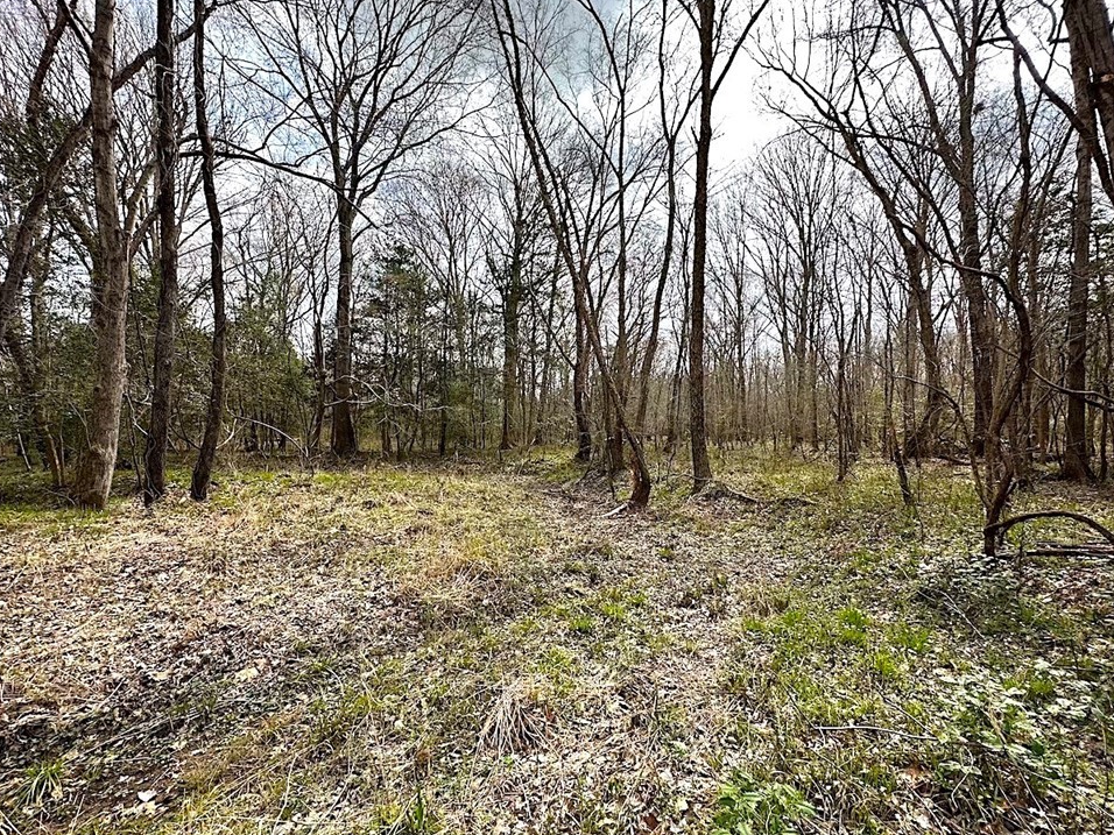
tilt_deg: -1.0
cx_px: 560
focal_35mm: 15
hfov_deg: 98.2
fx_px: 483
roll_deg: +0.0
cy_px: 439
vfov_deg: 81.7
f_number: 2.2
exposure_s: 1/972
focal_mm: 2.22
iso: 50
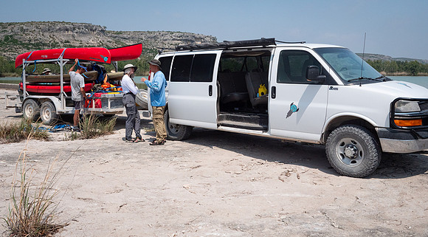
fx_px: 371
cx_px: 214
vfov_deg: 35.1
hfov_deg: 60.0
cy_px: 80
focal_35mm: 33
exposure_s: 1/3200
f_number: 5
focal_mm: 15
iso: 640
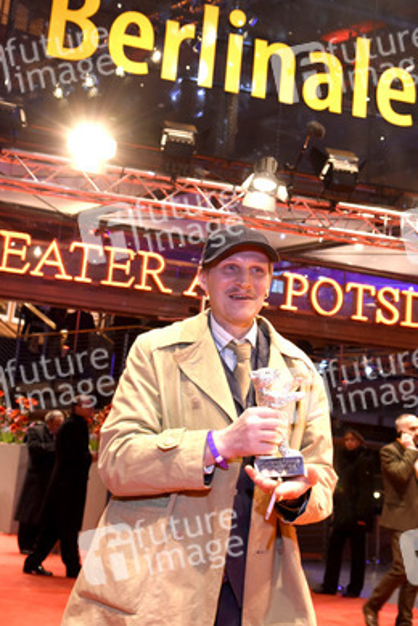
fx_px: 749
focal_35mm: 43
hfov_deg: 31.2
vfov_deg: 45.4
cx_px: 207
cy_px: 307
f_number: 5.6
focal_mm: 28
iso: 1600
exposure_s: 1/60
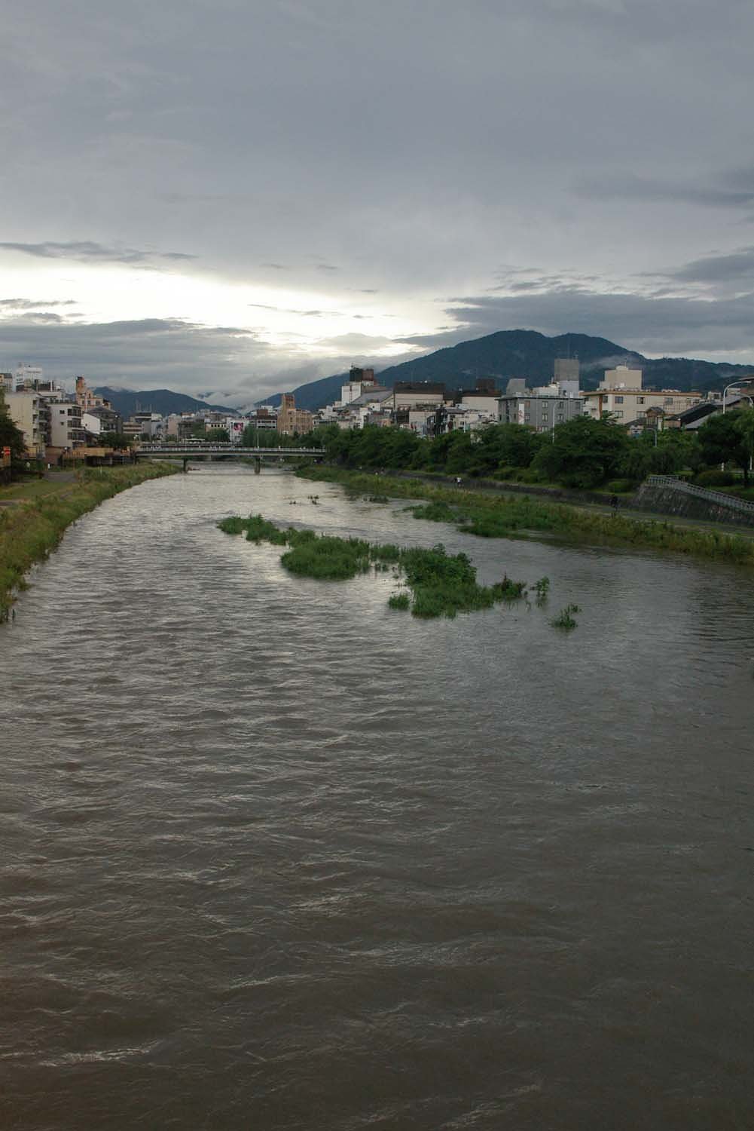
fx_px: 1318
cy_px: 566
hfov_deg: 31.9
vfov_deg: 46.4
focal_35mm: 42
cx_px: 377
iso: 800
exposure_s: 1/500
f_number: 8
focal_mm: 28
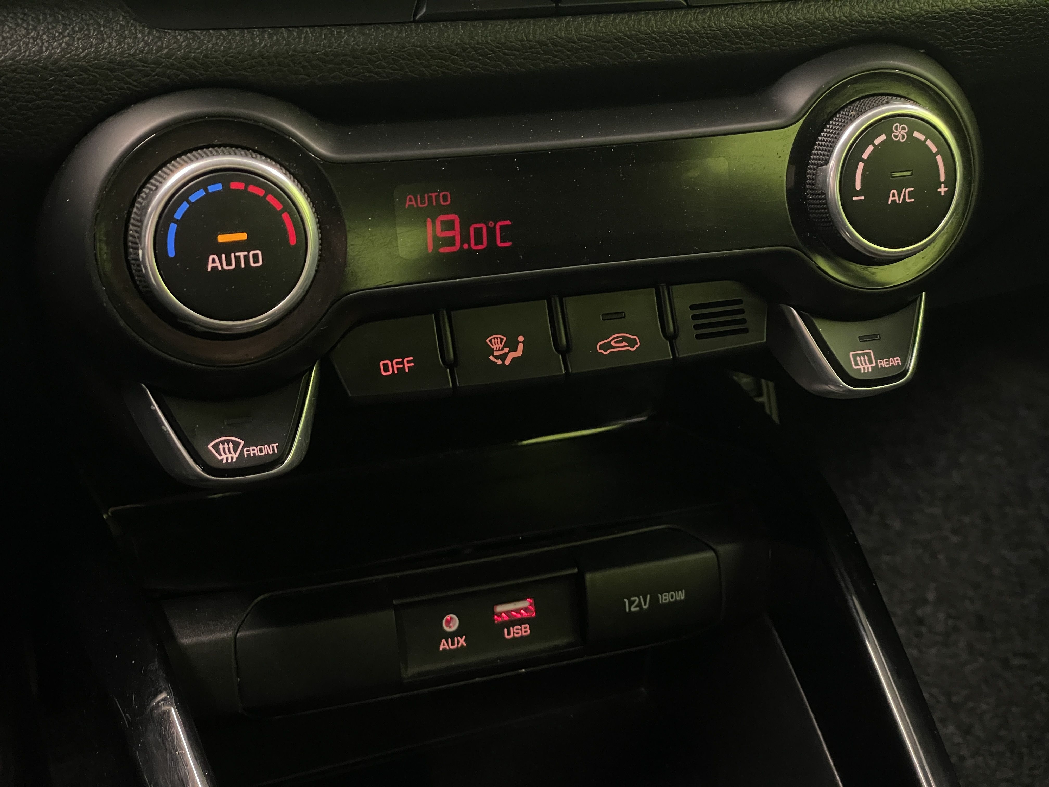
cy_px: 394
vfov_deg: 28.0
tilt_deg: -28.8
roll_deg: -2.9
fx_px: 1576
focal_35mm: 52
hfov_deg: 36.8
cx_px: 524
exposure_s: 1/33
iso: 800
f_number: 2
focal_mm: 6
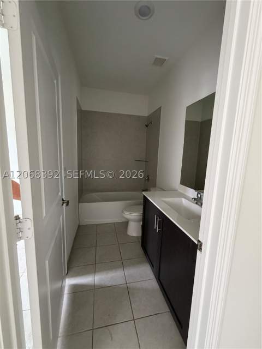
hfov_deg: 85.7
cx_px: 131
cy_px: 174
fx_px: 141
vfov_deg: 102.1
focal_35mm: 14
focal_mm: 2.22
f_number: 2.2
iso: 320
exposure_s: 1/60
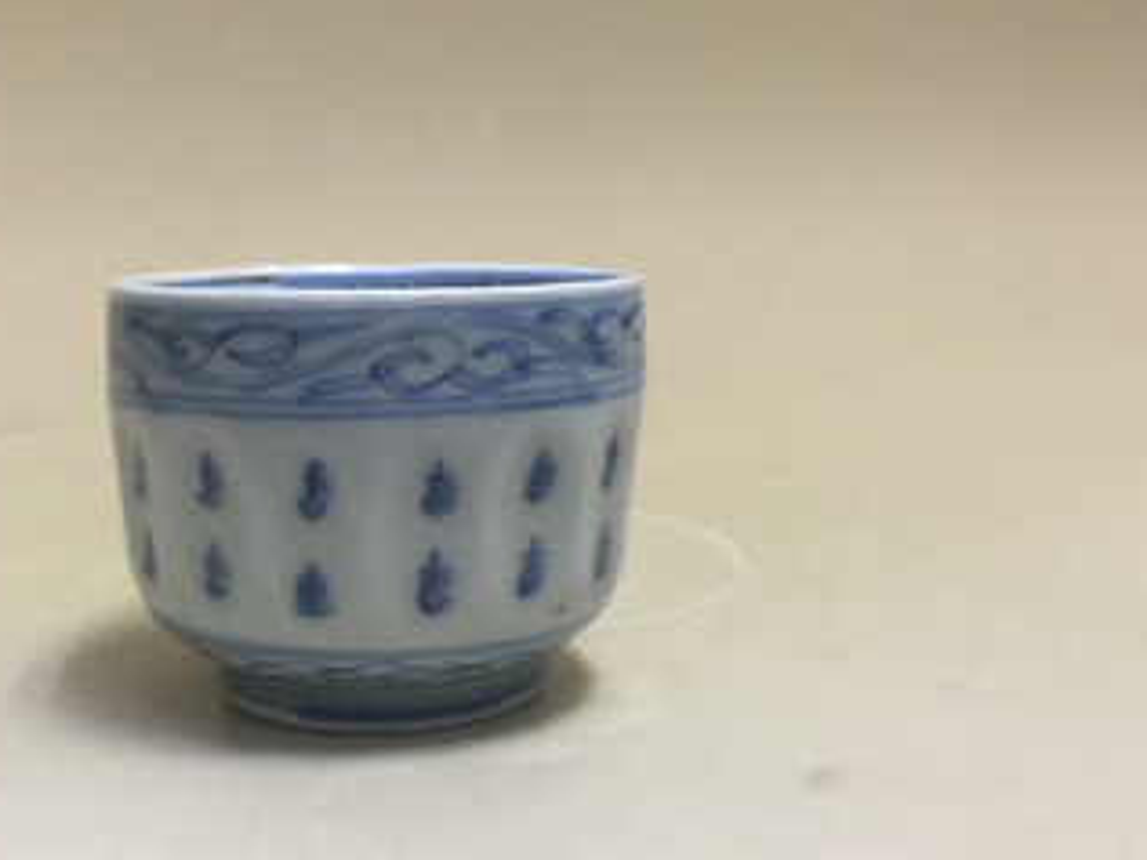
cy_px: 414
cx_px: 414
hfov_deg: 42.5
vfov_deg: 32.9
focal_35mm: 44
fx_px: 1458
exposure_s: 1/33
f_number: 2.2
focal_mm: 4.15
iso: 80
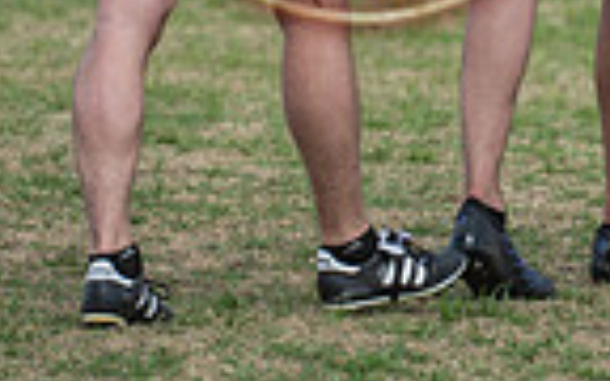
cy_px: -338
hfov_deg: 2.3
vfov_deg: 1.5
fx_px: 14995
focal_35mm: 902
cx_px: 774
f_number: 3.2
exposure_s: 1/3200
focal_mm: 200
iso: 160
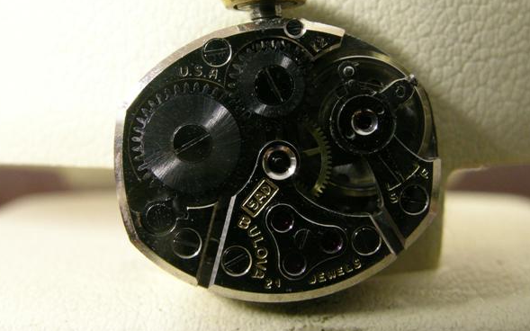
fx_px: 765
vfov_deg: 24.4
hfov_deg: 38.2
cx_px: 246
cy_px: 139
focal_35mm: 53
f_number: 5.9
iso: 200
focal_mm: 9.5
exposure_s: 1/3.5
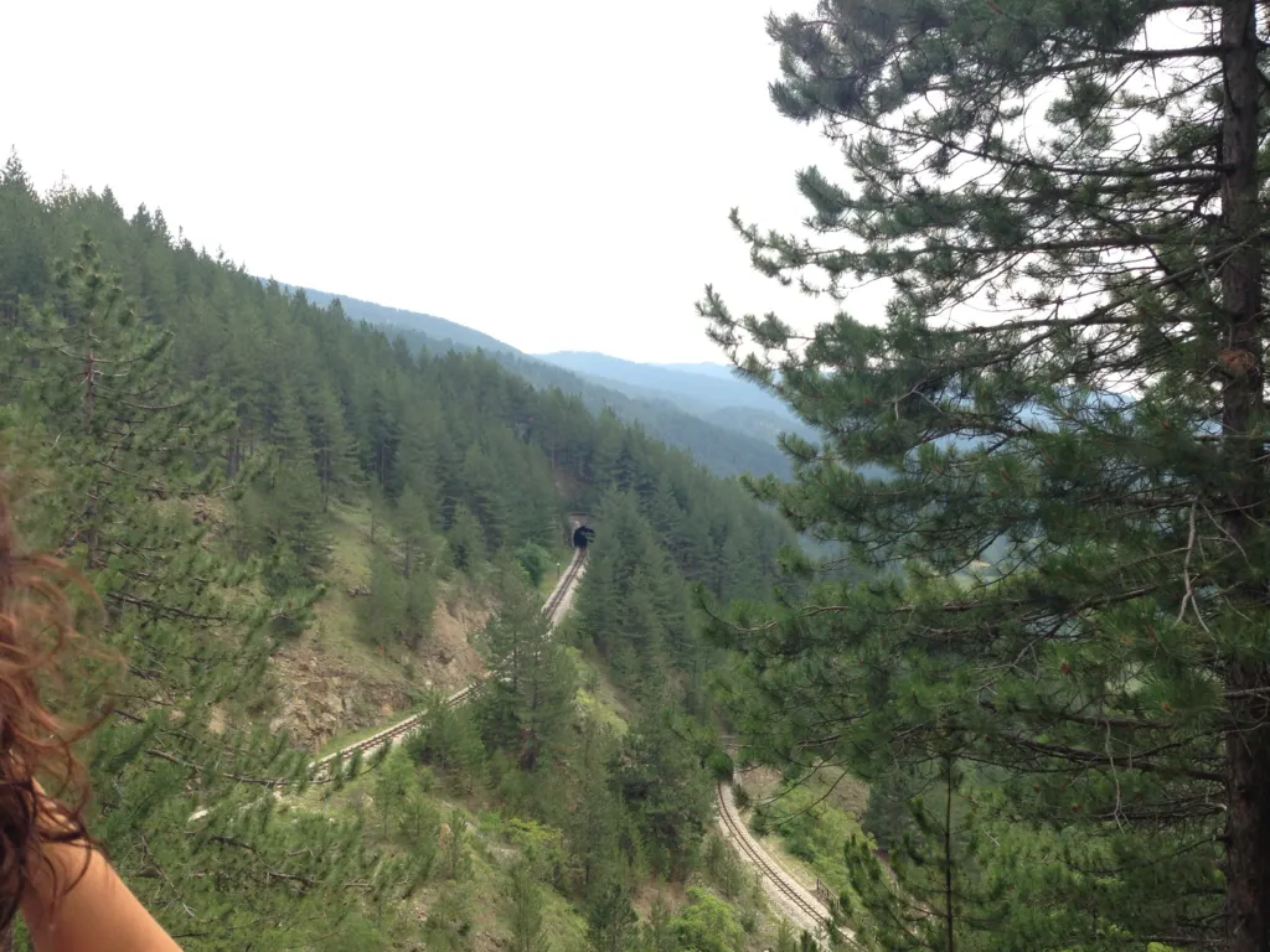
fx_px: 1211
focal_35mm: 33
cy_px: 476
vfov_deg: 42.9
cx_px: 635
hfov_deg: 55.4
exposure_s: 1/526
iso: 50
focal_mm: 4.13
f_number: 2.4
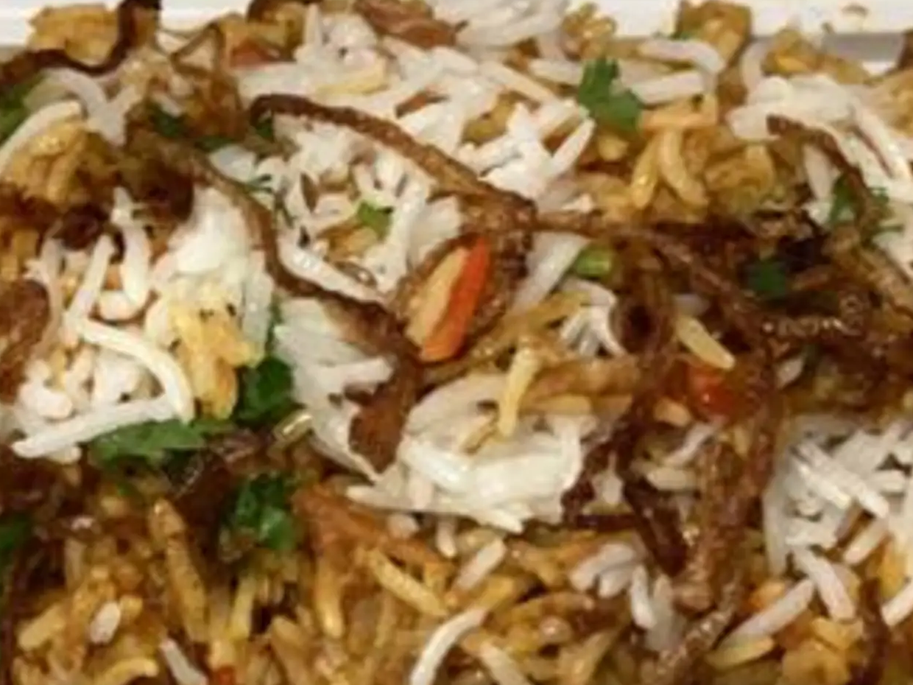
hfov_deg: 30.0
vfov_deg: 22.7
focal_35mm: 64
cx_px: 287
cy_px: 535
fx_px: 1688
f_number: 2.4
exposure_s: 1/60
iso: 100
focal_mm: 3.3
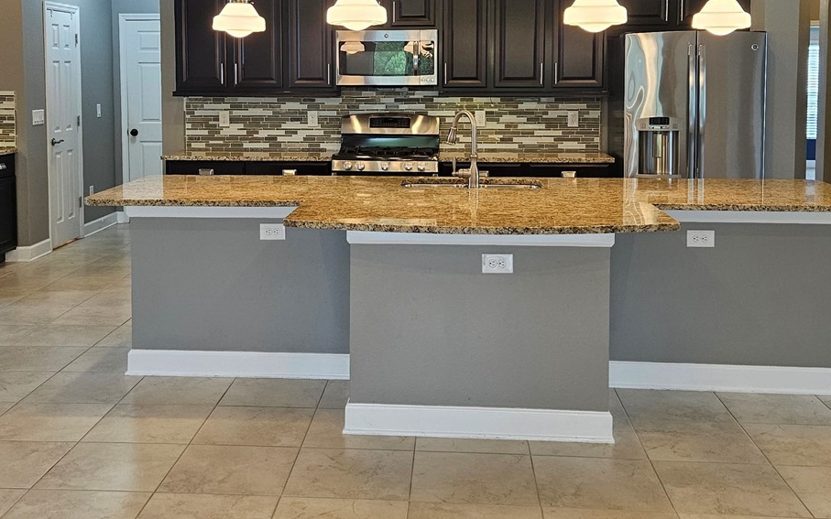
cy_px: 135
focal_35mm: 43
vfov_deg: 29.4
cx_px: 377
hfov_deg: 46.2
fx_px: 974
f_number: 1.8
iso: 320
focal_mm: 5.4
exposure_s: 1/120
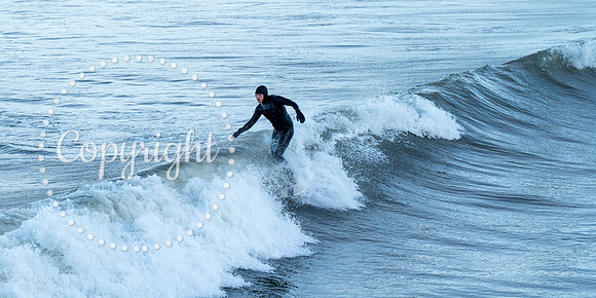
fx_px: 2980
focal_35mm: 193
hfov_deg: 11.4
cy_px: 99
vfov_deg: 5.7
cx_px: 298
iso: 400
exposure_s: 1/1250
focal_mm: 180
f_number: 4.5
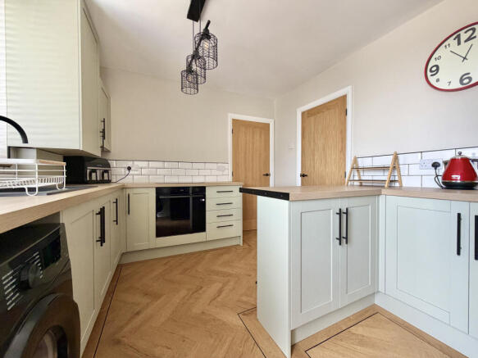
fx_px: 193
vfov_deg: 85.7
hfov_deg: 102.1
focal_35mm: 14
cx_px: 239
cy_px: 179
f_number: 2.2
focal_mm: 2.22
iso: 250
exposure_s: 1/121
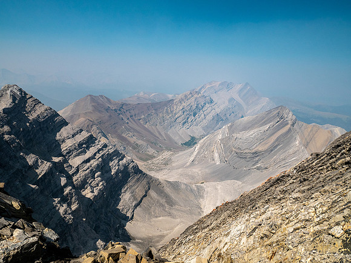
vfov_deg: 56.8
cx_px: 176
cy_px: 132
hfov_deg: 71.6
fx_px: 243
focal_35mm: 24
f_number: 8
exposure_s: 1/320
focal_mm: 12
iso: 200
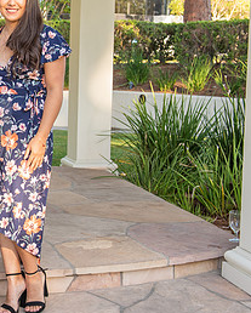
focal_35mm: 78
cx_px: -85
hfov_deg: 18.2
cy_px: 128
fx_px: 723
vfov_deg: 24.4
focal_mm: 36
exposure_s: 1/200
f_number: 5.6
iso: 400
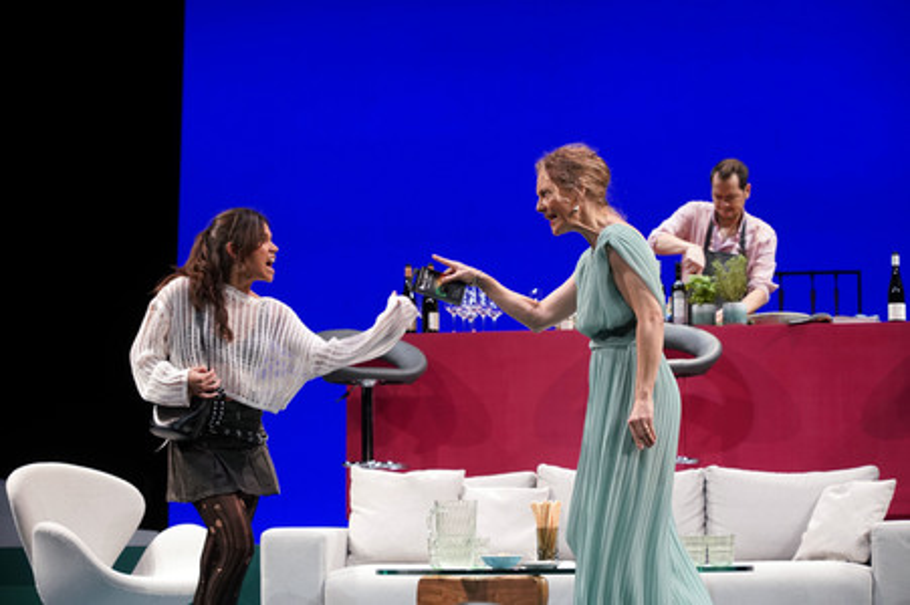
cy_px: 302
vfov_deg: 13.3
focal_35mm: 103
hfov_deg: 19.8
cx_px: 455
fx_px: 2602
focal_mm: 103
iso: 1600
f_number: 5.6
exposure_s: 1/250
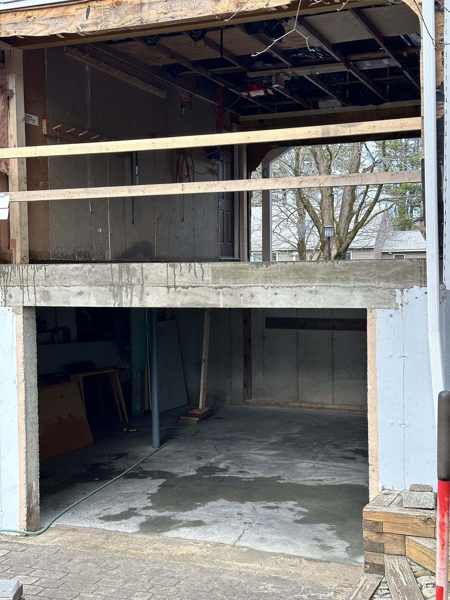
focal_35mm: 48
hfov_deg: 30.3
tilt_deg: -1.9
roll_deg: -0.4
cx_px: 225
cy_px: 300
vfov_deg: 39.7
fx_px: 832
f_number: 1.78
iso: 64
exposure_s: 1/409
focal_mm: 6.86
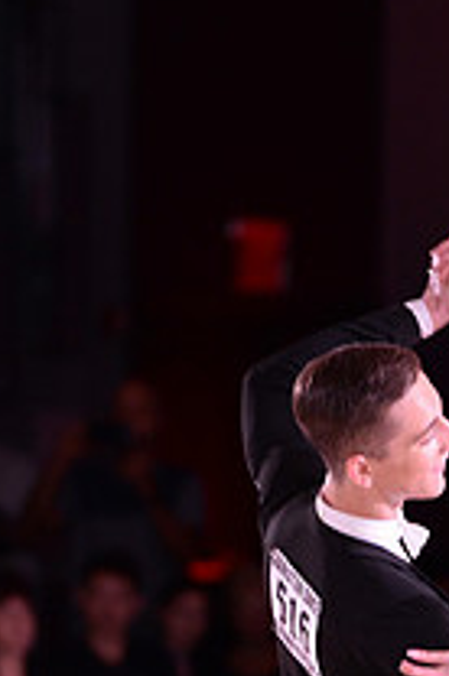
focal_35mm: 543
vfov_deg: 3.8
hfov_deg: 2.5
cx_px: 522
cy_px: 907
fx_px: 10192
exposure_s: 1/250
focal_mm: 195
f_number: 4
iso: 1600
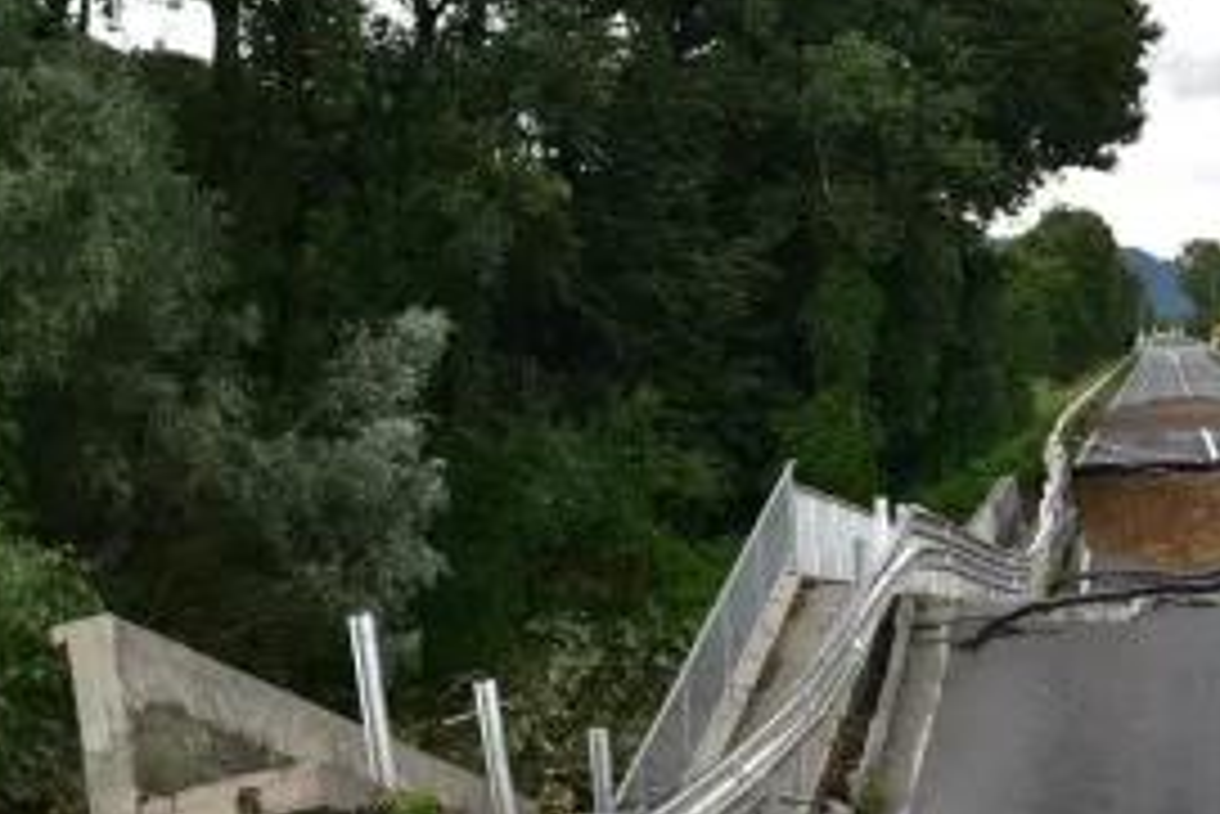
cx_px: 1211
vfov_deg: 14.0
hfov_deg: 20.2
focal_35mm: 98
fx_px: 3323
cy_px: 380
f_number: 4.5
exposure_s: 1/640
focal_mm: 35
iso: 1000
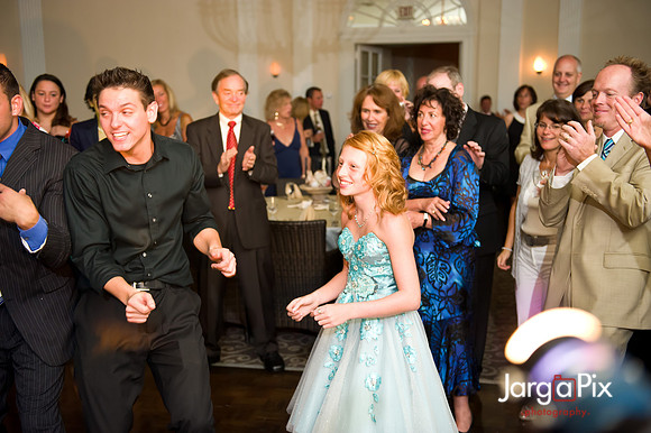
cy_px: 216
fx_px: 795
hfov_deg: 44.5
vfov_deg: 30.5
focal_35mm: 44
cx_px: 326
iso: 1600
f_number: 3.2
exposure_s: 1/125
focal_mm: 44
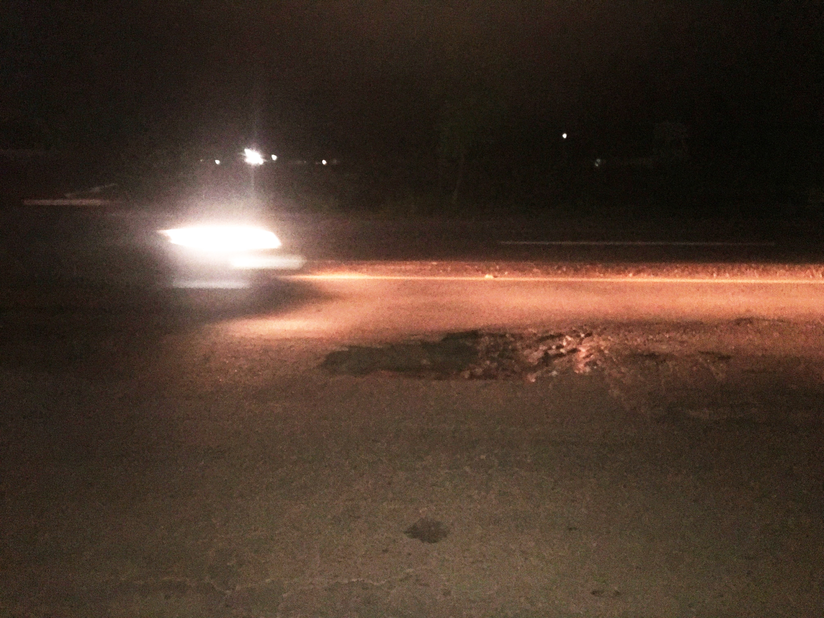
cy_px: 309
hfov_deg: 61.7
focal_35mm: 29
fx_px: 690
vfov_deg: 48.2
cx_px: 412
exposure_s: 1/16
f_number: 2.2
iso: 500
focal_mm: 4.15
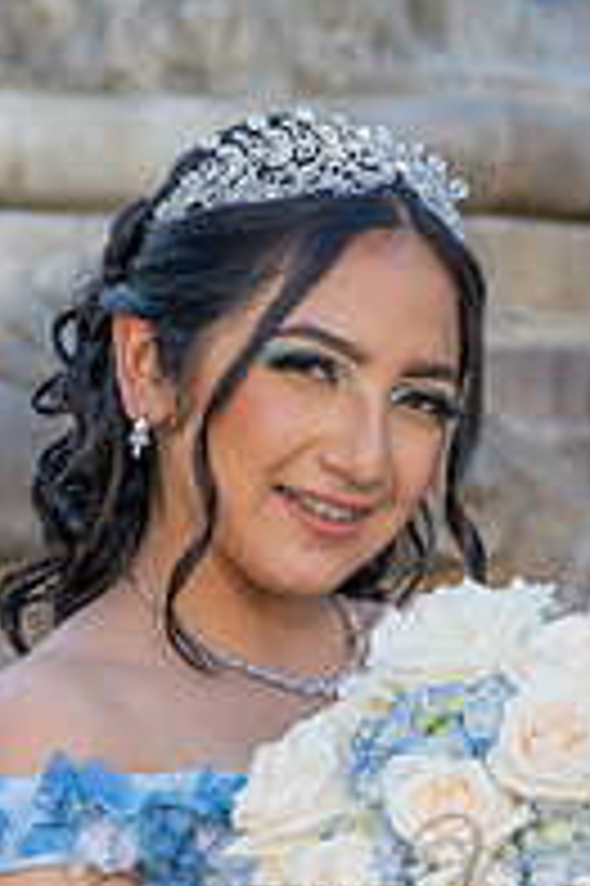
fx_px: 3940
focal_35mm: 160
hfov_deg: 8.6
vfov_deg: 12.7
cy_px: 886
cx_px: 419
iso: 200
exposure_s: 1/200
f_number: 5
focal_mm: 70
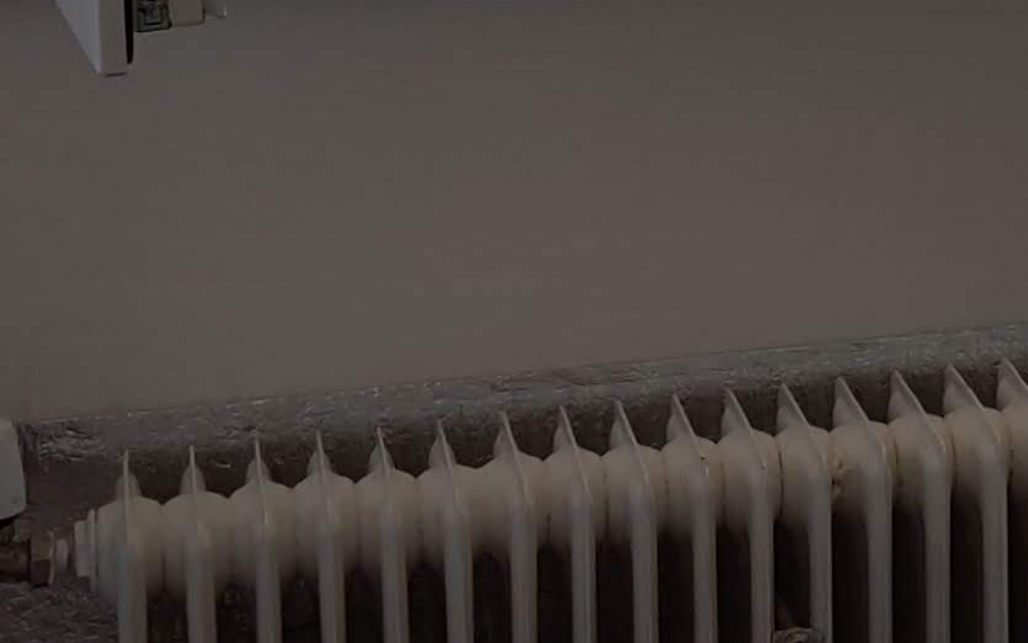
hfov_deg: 14.7
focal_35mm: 132
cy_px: -388
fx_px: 3698
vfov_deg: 9.6
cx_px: 1576
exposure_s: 1/171
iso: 112
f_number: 1.75
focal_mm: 4.75
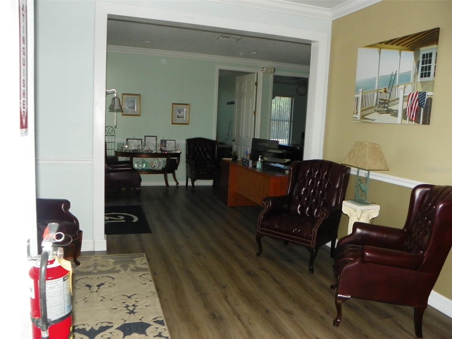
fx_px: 379
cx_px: 226
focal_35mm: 29
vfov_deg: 48.2
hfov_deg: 61.7
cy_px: 170
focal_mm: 5.2
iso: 200
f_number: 2.8
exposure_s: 1/125
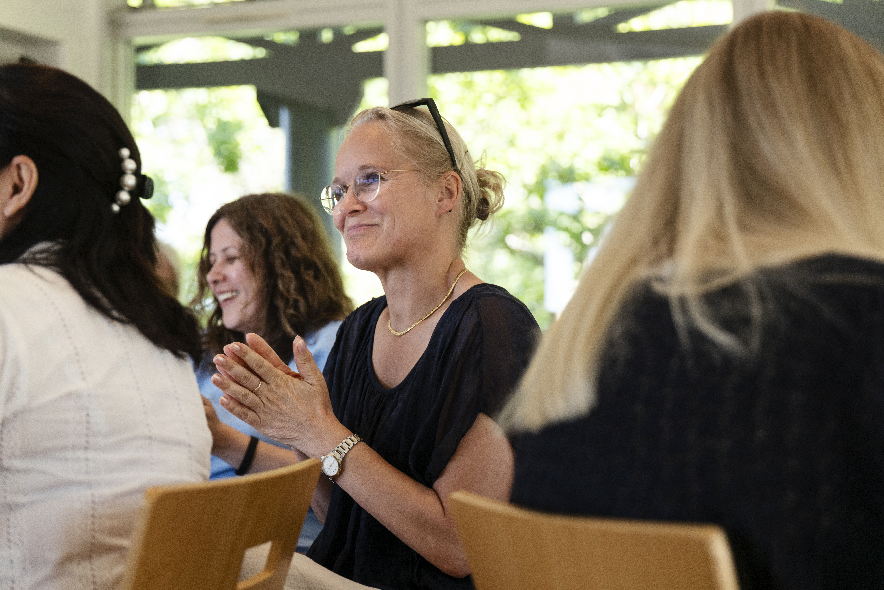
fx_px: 1891
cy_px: 295
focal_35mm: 77
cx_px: 442
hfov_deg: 26.3
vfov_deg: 17.7
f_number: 4
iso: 800
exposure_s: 1/320
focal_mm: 77
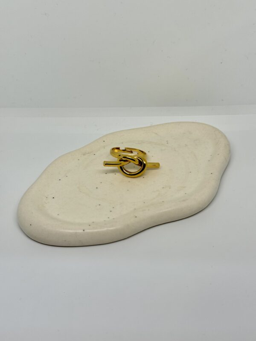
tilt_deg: -33.6
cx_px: 128
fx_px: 473
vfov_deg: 39.7
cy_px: 170
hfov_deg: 30.3
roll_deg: +2.8
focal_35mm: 48
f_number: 1.78
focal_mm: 6.76
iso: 64
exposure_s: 1/374
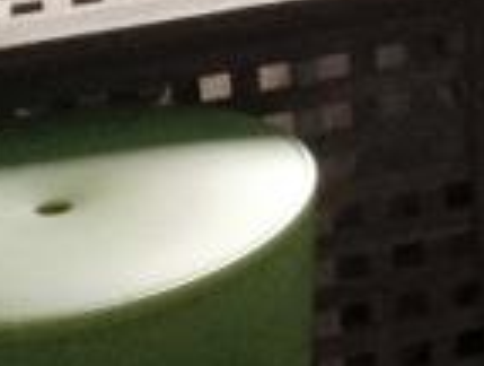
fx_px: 3504
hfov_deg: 6.7
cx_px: 1709
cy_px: -813
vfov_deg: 5.5
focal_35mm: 250
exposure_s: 1/120
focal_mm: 4.28
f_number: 2.4
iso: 100
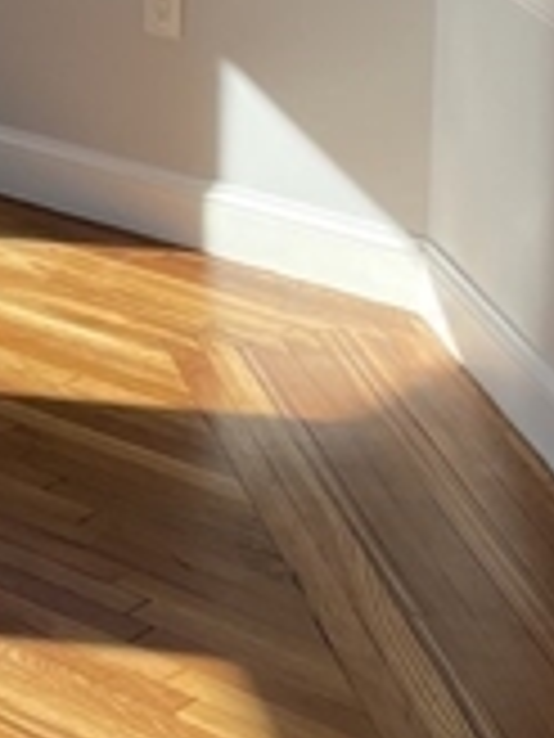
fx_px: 2603
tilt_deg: -8.9
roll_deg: +0.8
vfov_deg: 15.5
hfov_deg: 11.4
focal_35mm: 122
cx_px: -410
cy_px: -158
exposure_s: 1/535
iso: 32
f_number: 1.6
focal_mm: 4.2
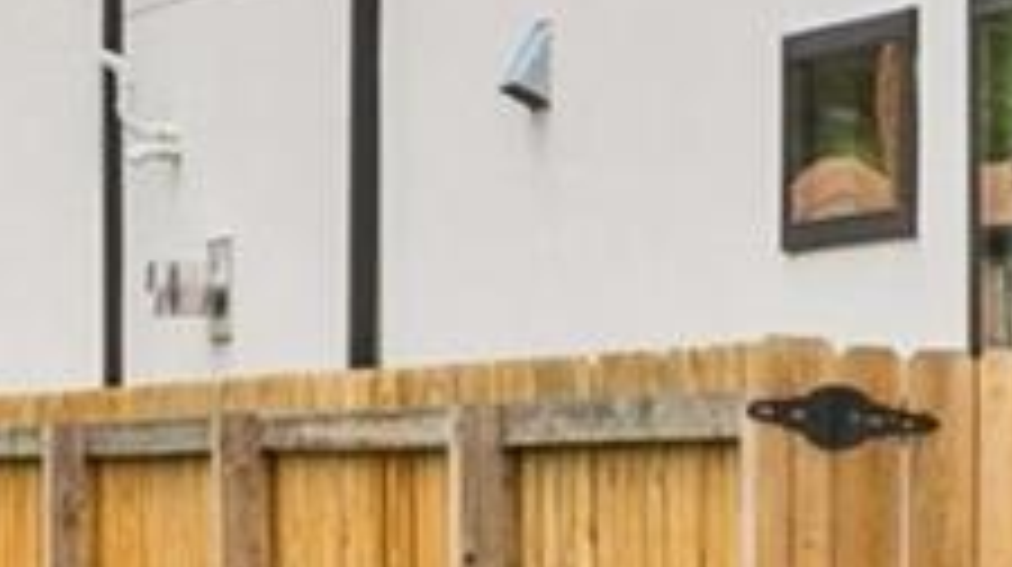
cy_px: -292
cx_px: 3014
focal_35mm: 231
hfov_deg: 8.0
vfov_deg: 5.2
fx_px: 6192
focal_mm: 31
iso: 400
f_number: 9
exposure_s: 1/500
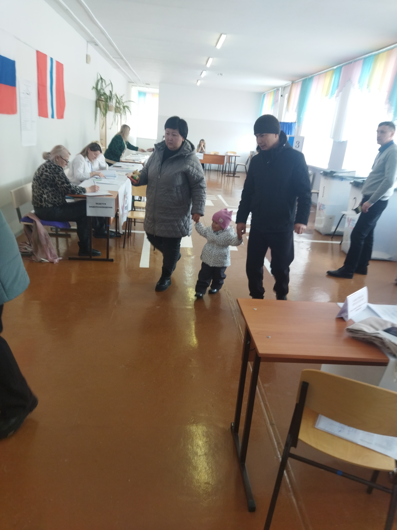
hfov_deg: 51.4
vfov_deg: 65.3
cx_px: 198
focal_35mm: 27
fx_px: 413
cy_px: 265
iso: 107
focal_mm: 4.71
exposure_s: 1/50
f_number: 1.79
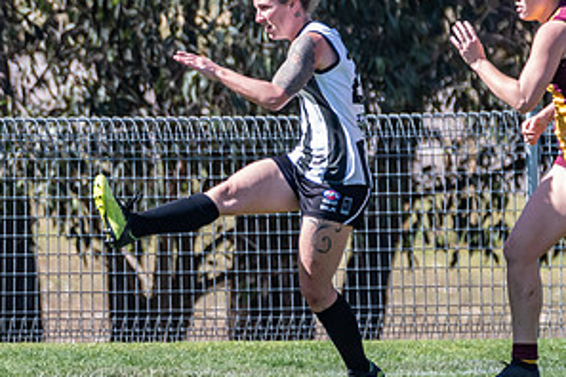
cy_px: 95
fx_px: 33360
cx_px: -12
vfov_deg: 0.6
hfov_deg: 1.0
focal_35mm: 2122
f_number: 8
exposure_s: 1/1000
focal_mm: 550
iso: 800
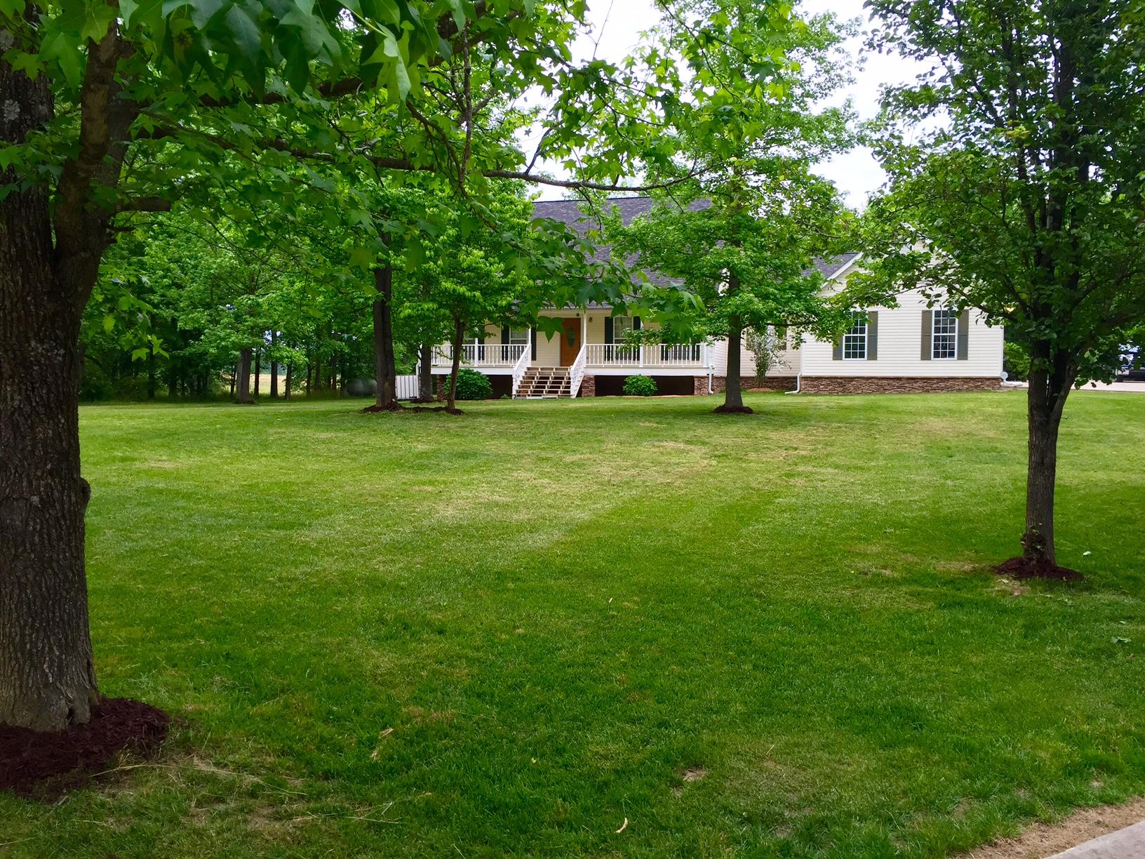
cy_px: 430
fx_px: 959
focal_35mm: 29
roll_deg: -0.8
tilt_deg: -1.7
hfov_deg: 61.7
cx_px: 572
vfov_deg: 48.2
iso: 50
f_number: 2.2
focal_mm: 4.15
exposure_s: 1/120
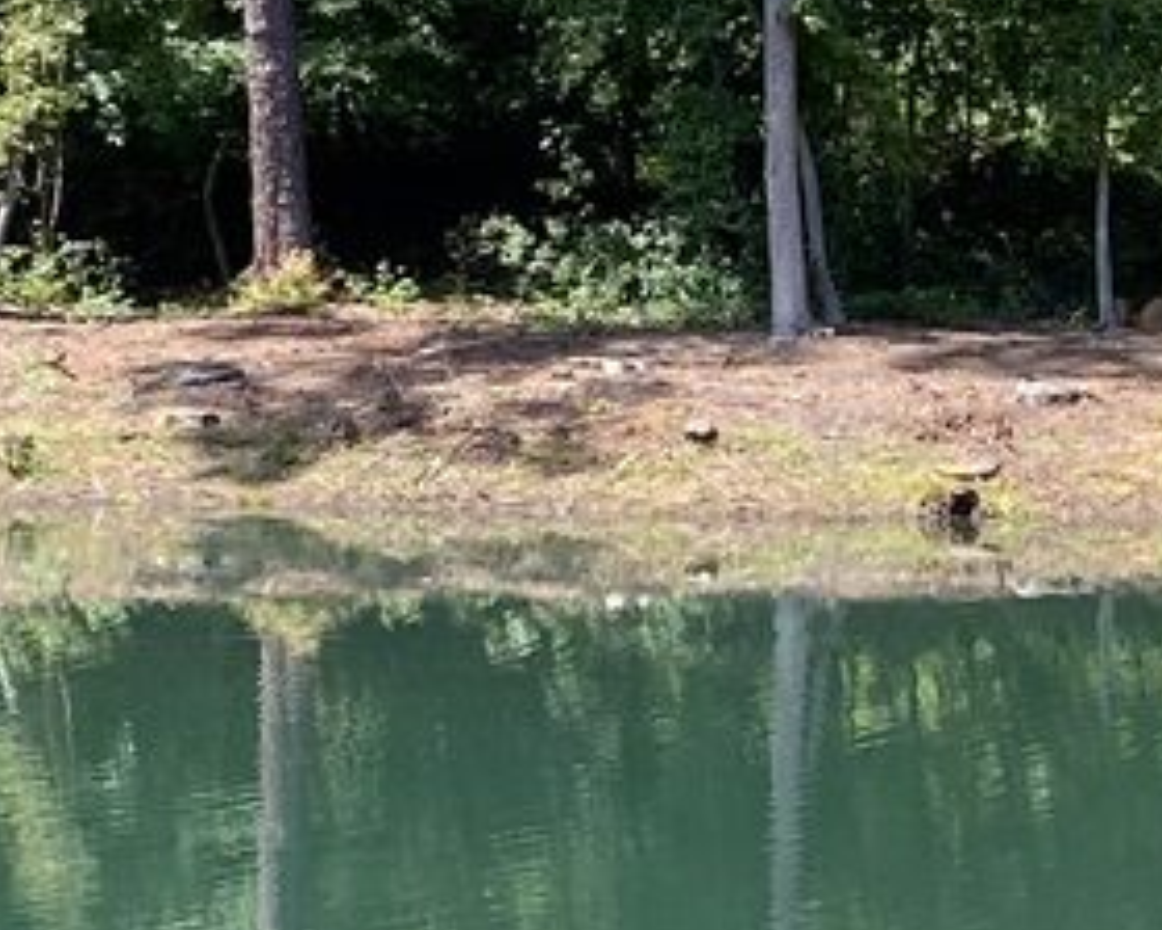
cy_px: 565
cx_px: 1486
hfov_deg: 12.9
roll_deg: +0.2
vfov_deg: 10.6
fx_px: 4987
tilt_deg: -3.6
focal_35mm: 145
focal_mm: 4.25
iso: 32
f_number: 1.8
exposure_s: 1/565
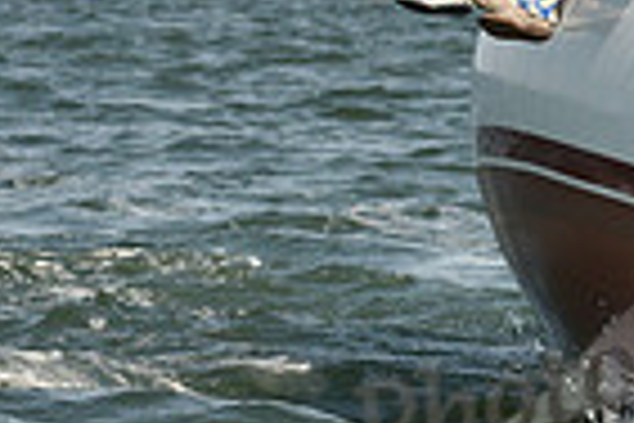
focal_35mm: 823
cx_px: 1223
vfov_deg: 1.7
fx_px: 14493
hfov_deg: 2.5
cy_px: 61
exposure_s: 1/1250
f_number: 8
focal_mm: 200
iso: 400
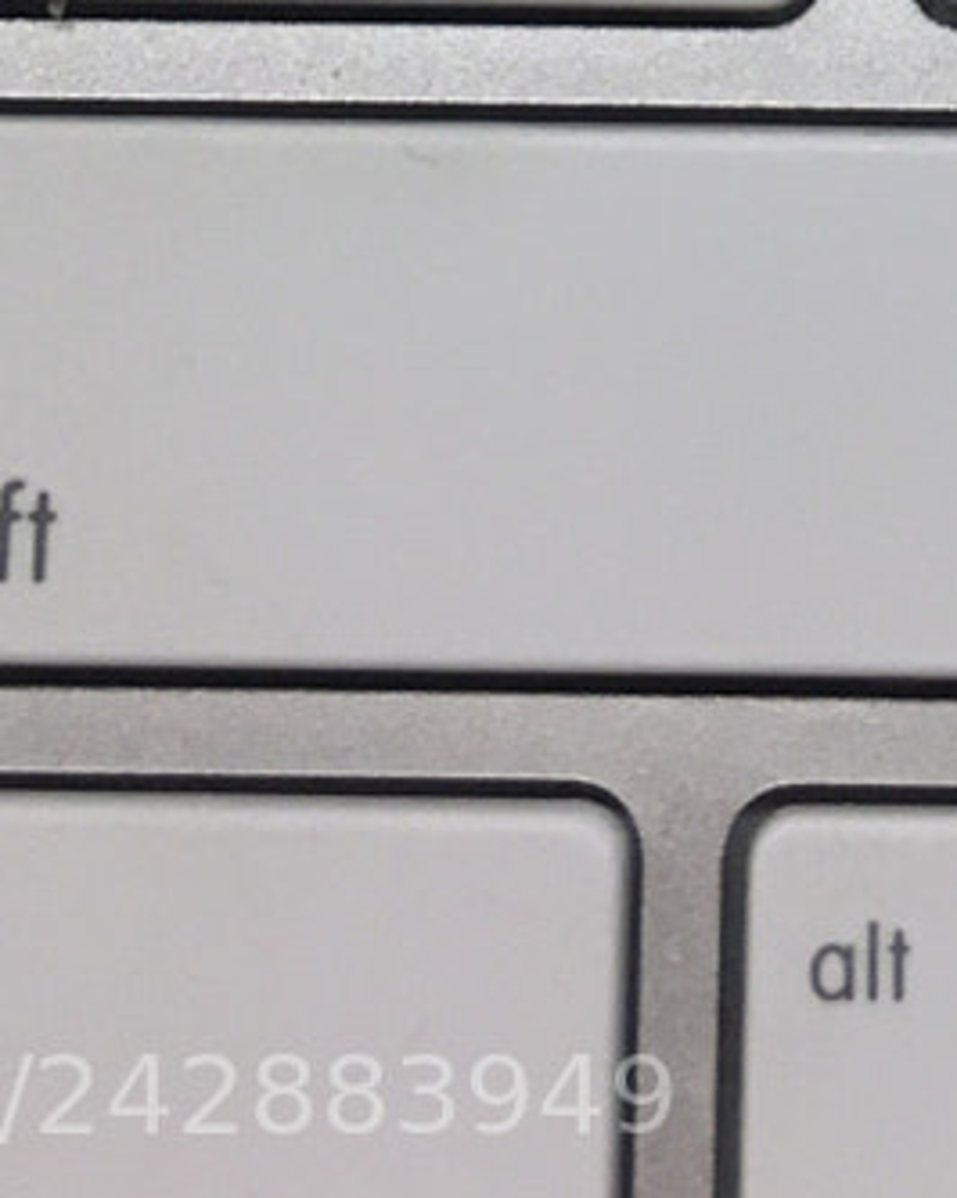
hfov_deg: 11.2
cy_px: -1500
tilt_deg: -66.9
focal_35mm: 136
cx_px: 950
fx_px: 4819
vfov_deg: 12.0
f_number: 2.2
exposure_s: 1/40
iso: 25
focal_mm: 4.15
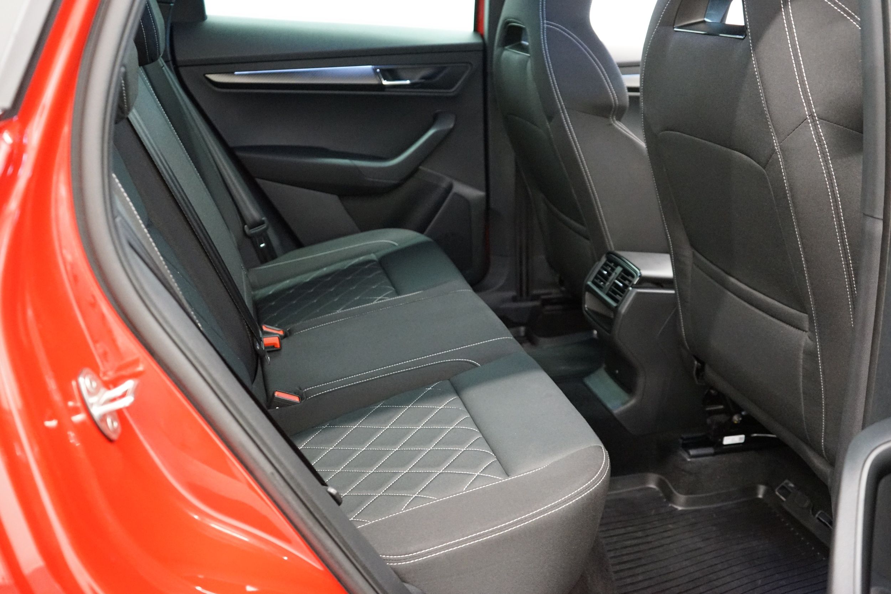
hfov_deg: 57.2
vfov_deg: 40.0
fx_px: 817
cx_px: 446
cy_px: 297
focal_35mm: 33
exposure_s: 1/40
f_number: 4
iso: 6400
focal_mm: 33
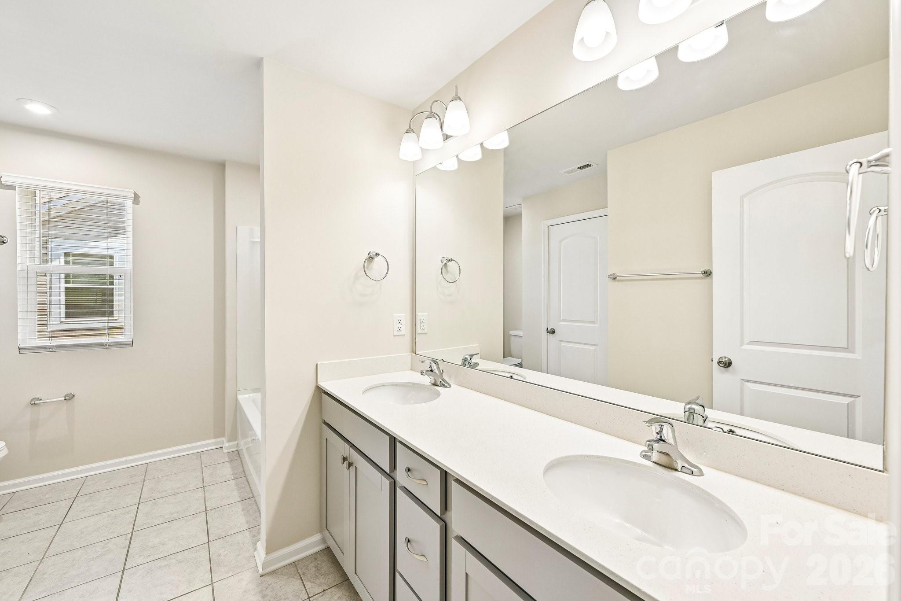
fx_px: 350
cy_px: 300
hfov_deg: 104.3
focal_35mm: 14
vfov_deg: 81.2
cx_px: 450
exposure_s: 1/25
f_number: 8
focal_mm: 14
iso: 100
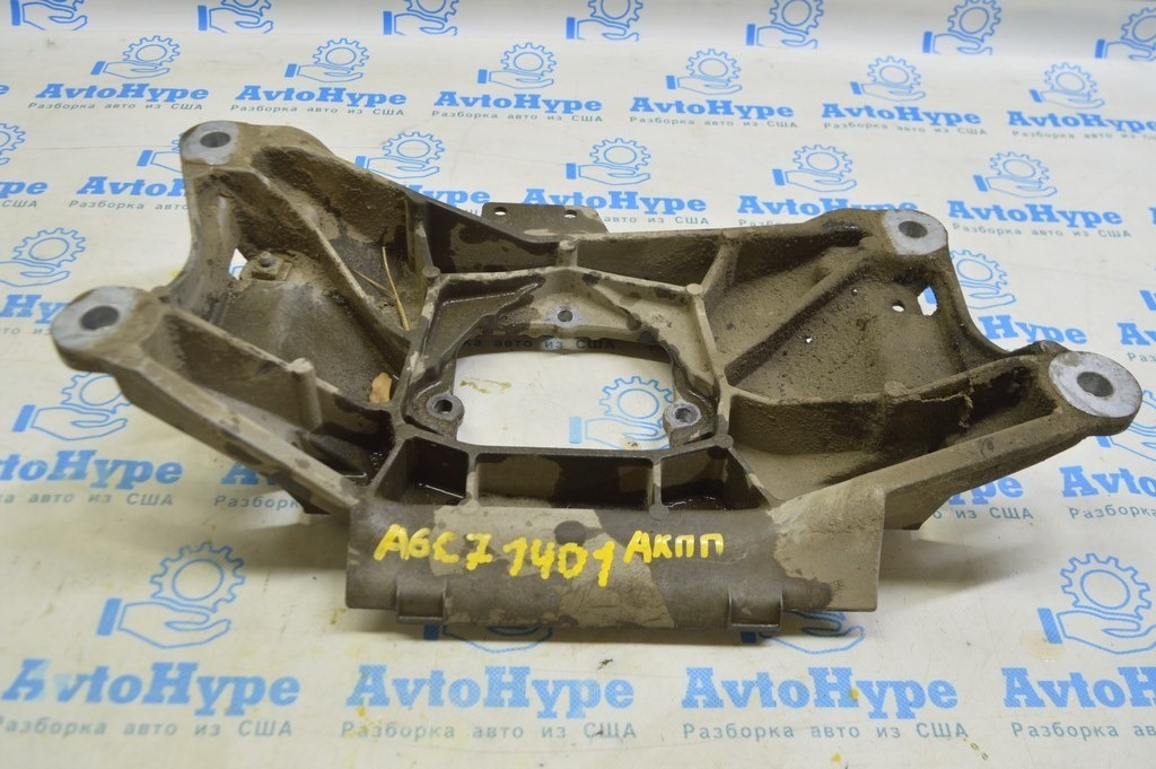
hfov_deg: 55.1
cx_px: 578
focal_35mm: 34
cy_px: 384
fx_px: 1107
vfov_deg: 38.3
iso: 400
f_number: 5.6
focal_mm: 23
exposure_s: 1/20
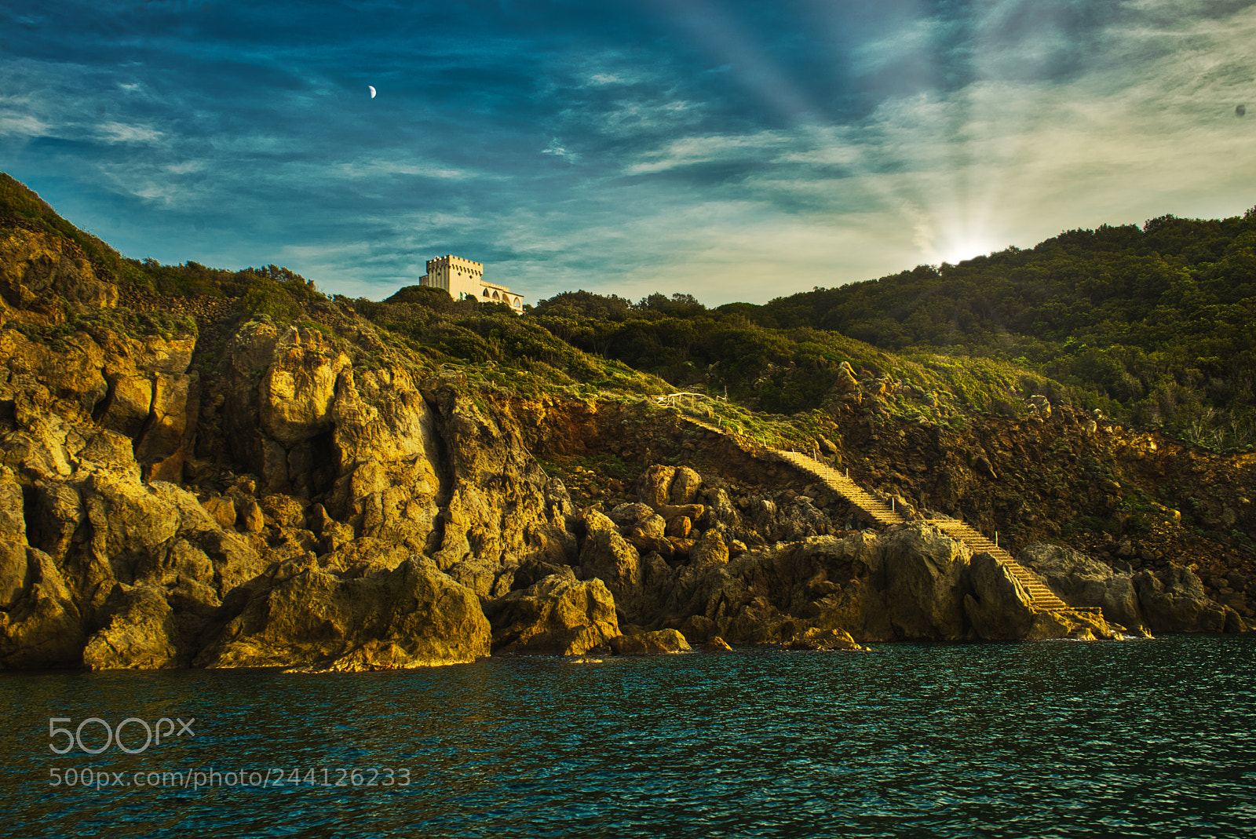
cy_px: 420
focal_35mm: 36
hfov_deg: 53.1
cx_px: 628
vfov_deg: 36.9
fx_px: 1257
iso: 100
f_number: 10
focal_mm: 36
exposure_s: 1/60
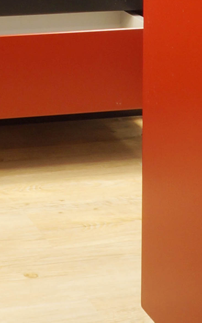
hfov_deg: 11.5
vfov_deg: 16.1
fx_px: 960
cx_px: -111
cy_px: -262
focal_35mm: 109
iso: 1000
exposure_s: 1/80
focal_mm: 21
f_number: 7.1
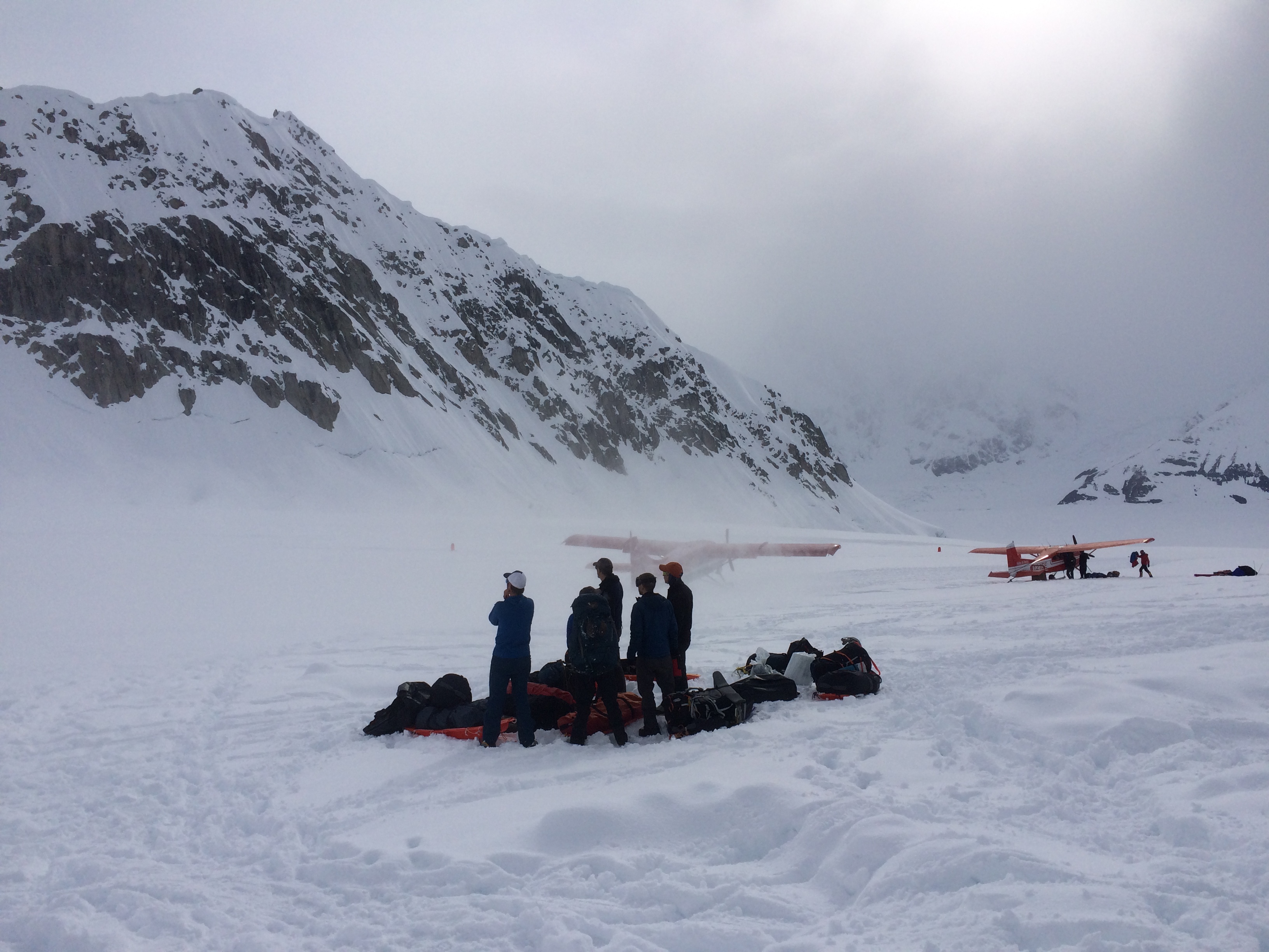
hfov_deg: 61.7
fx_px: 1063
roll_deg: +1.4
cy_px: 476
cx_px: 634
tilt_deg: -0.1
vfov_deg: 48.2
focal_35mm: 29
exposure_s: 1/8264
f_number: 2.2
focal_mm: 4.15
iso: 32
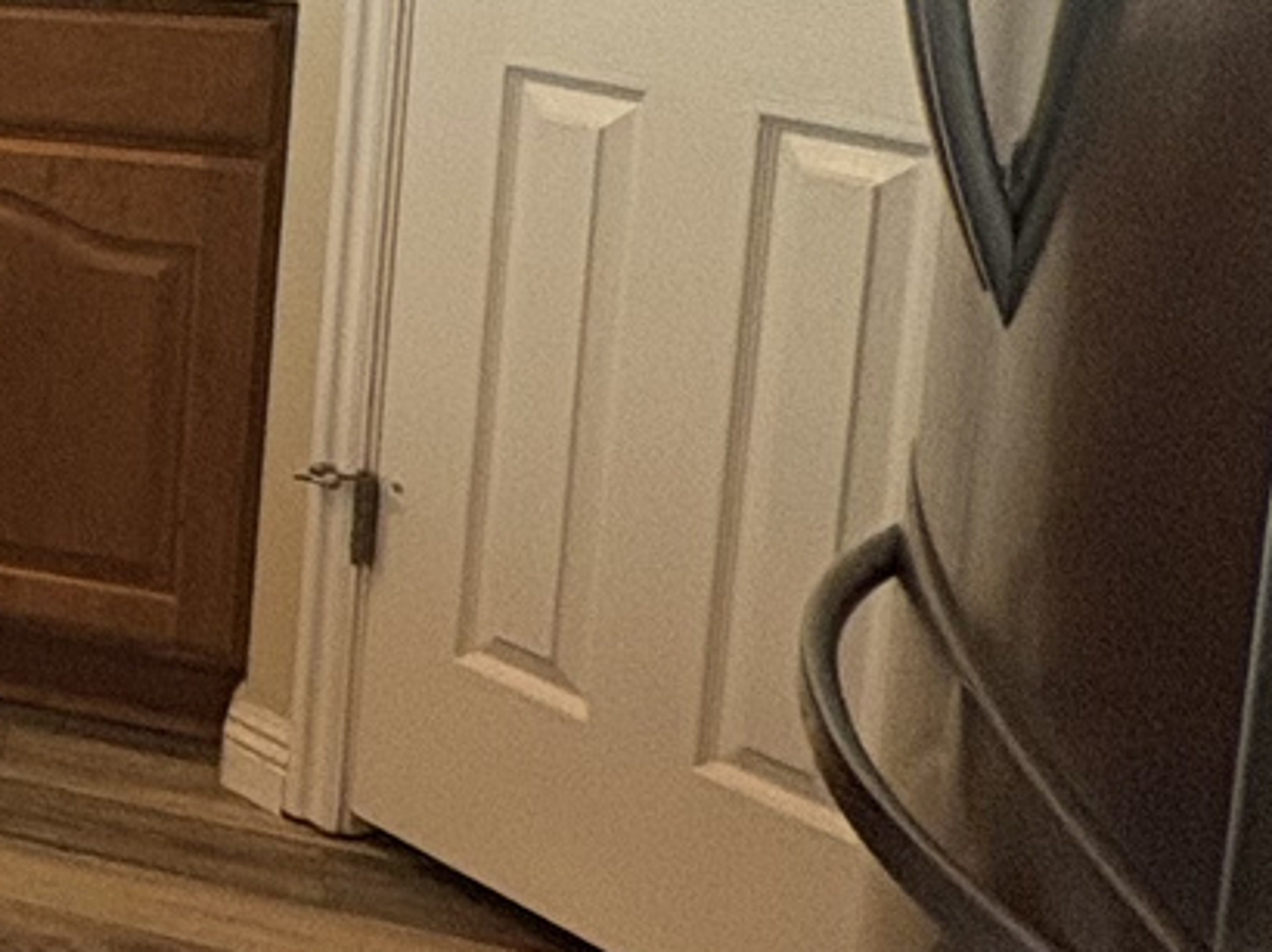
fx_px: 2571
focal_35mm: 70
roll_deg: +1.9
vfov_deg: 20.3
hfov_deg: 17.6
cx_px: -1387
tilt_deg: -8.0
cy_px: -25
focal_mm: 2.22
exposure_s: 1/60
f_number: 2.2
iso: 200
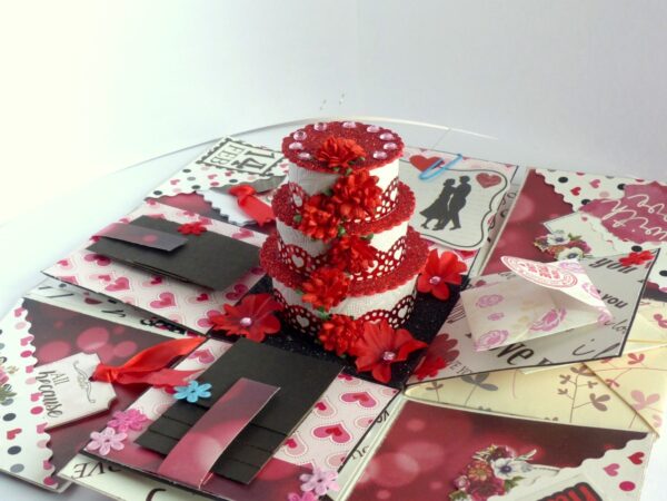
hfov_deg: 40.4
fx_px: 906
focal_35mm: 47
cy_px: 250
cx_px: 334
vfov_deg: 30.9
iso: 200
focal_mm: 8.4
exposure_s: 1/60
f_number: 4.5
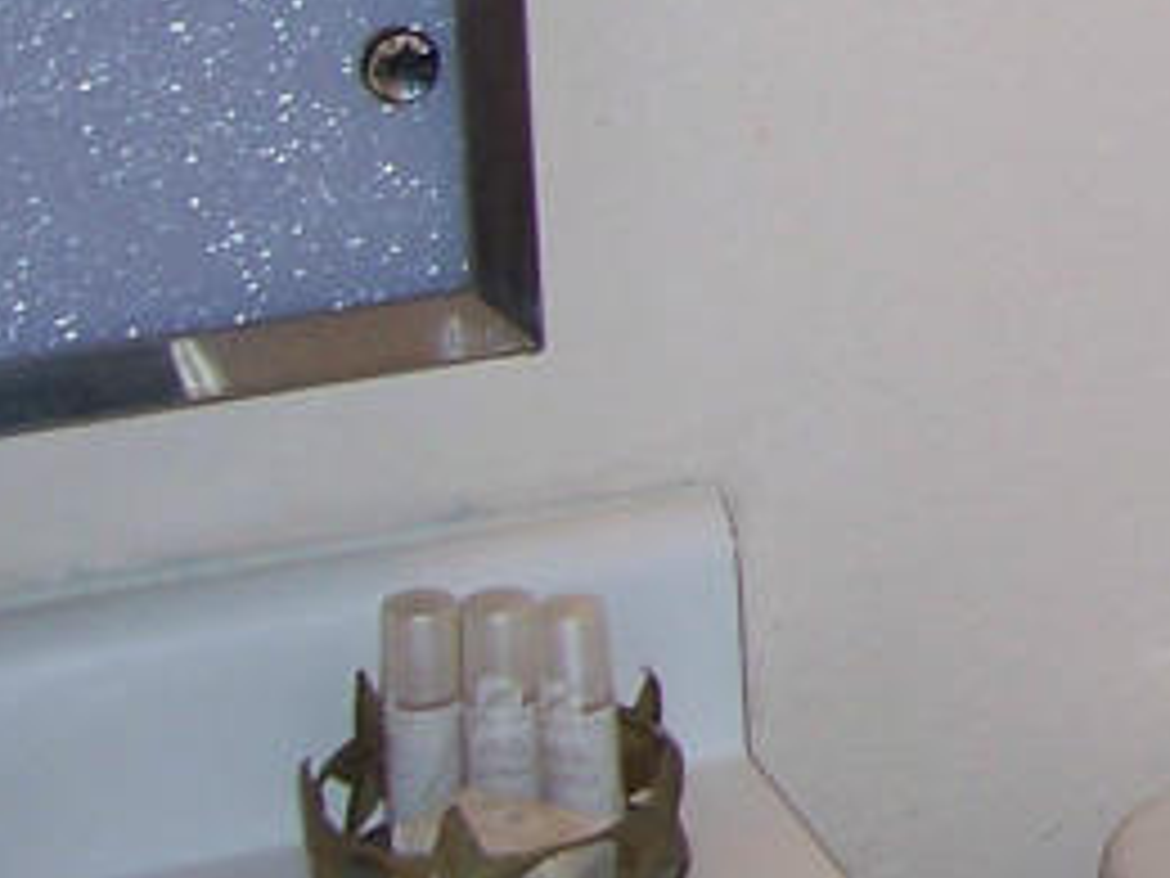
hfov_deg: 12.6
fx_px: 4800
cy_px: -666
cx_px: 2142
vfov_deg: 9.9
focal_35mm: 142
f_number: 3
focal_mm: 6
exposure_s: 1/60
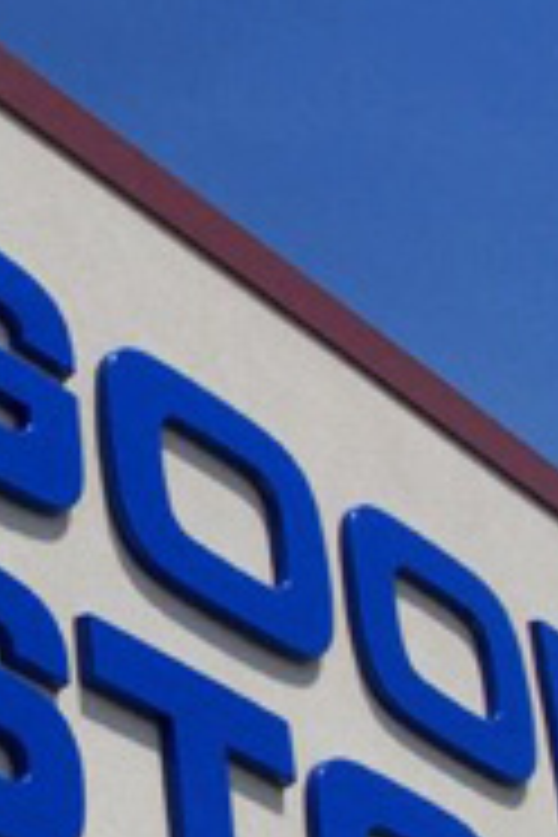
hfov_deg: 12.8
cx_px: 94
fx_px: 2464
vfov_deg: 19.2
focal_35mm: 106
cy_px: 614
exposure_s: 1/1000
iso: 80
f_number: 5.6
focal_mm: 6.3
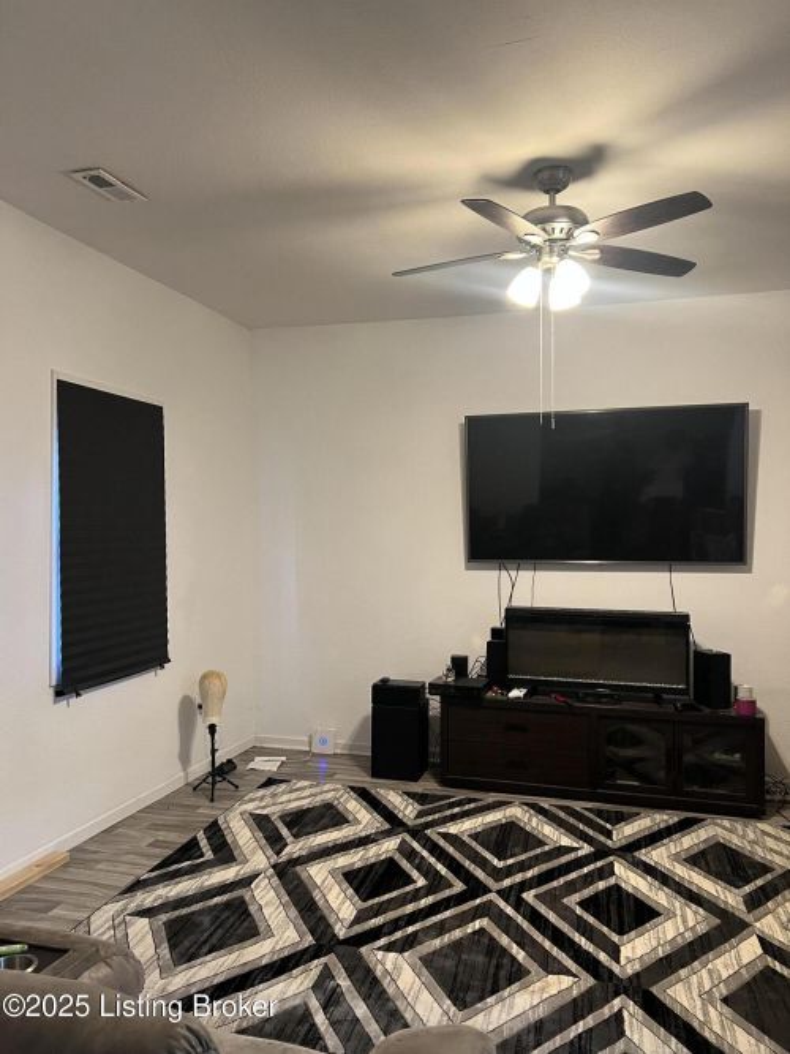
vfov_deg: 67.3
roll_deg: +0.3
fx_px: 791
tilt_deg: +0.9
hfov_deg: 53.0
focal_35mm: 26
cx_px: 395
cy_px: 527
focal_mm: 5.7
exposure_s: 1/60
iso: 250
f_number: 1.5
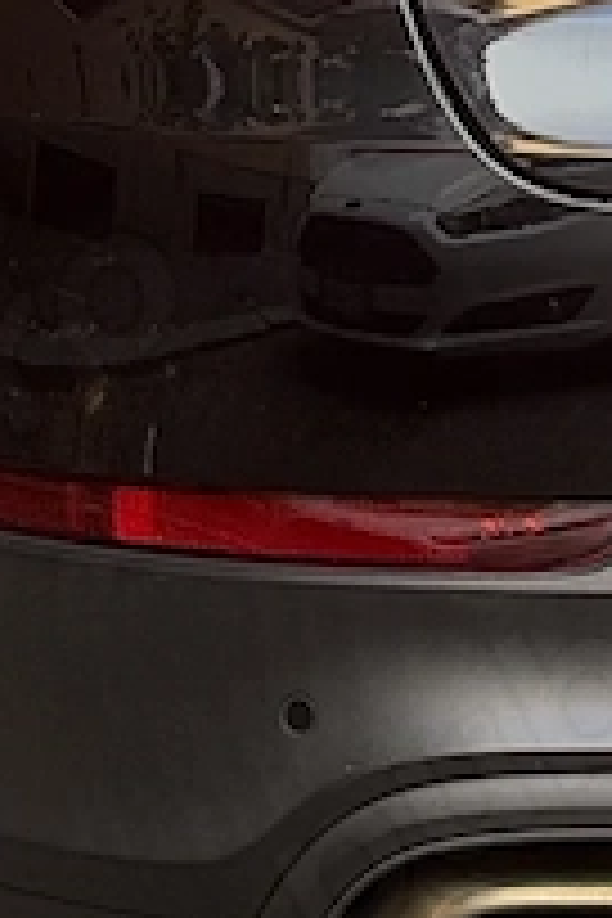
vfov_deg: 6.3
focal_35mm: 326
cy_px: -315
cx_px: 1274
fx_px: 8312
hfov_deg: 4.2
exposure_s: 1/211
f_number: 1.78
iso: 125
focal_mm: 6.76
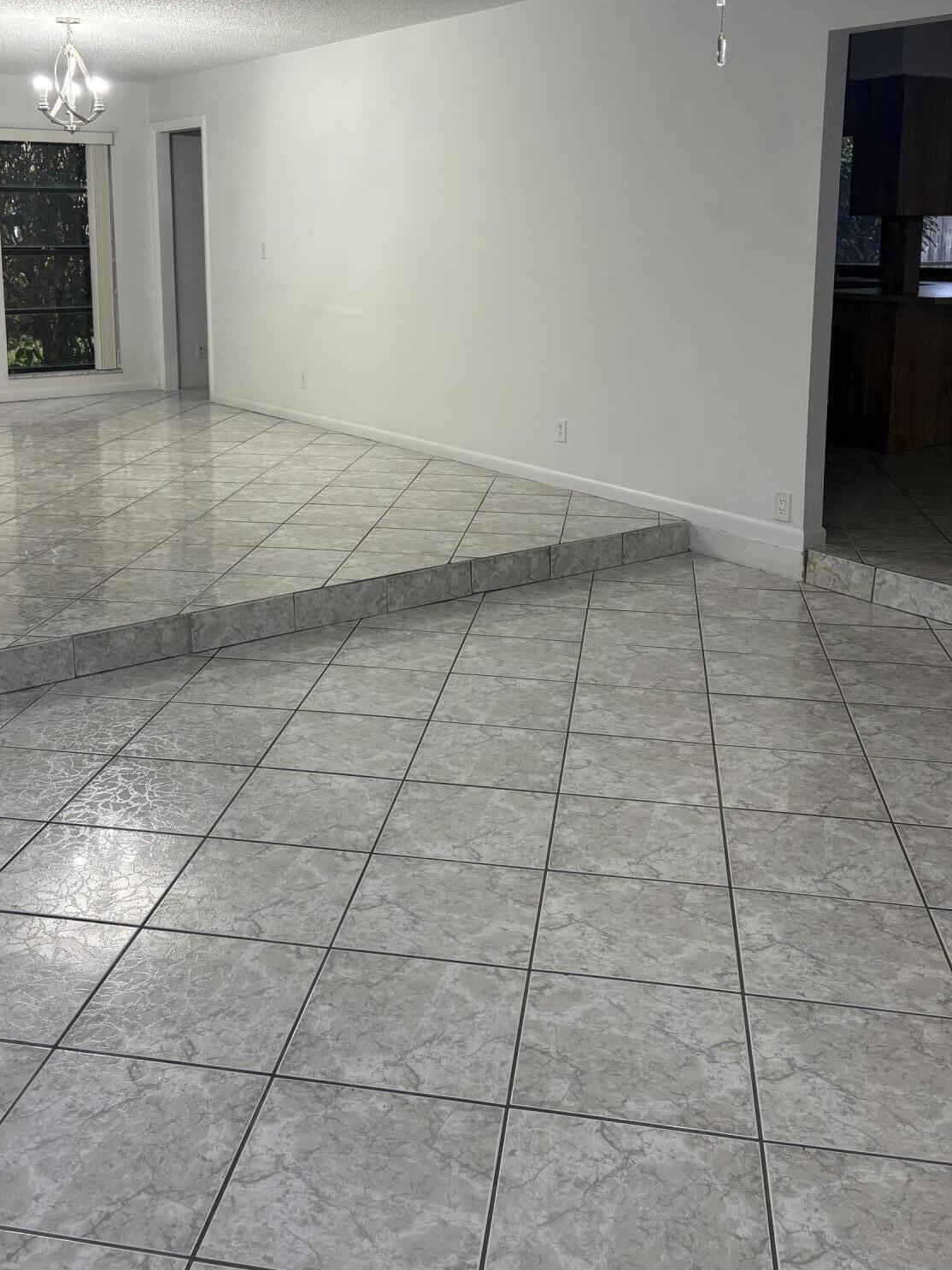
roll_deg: +0.2
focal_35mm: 35
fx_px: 1284
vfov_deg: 52.0
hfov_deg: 40.5
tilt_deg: -10.4
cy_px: 462
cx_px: 388
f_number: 1.6
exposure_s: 1/120
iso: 80
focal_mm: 5.96
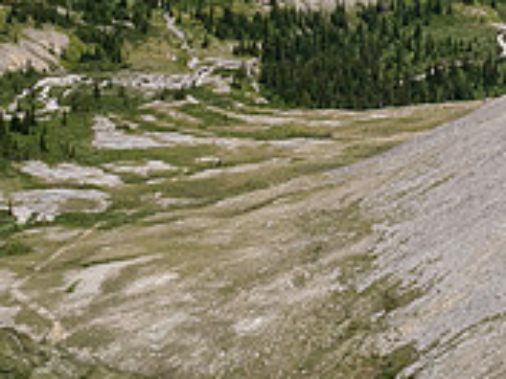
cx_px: 586
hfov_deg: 11.4
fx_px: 2500
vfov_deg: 8.5
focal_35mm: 171
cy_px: -217
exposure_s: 1/320
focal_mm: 26
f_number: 8
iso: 200
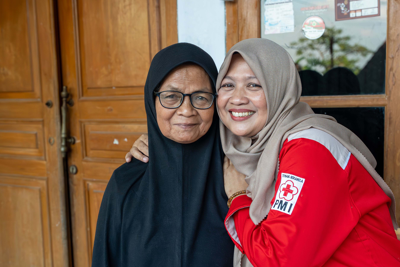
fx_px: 445
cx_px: 213
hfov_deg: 48.4
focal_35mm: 40
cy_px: 146
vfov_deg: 33.4
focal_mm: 35
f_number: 4
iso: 5000
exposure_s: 1/160
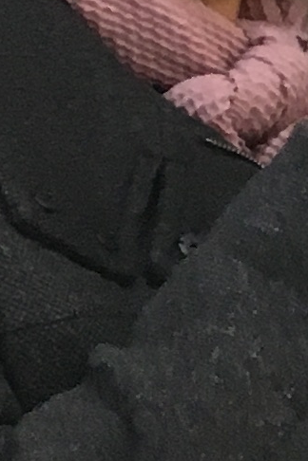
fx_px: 3208
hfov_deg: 4.3
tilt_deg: +4.3
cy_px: -396
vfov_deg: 7.9
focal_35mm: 250
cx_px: 1837
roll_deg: +2.5
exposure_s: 1/30
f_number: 2.2
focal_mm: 4.15
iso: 64
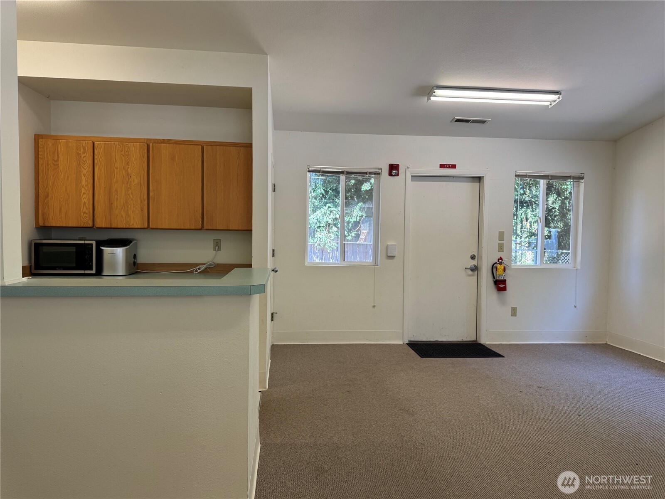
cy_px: 250
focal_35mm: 24
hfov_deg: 71.6
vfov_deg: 56.8
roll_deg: -0.6
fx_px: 461
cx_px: 332
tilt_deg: -2.3
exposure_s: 1/120
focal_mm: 6.76
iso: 80
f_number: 1.78
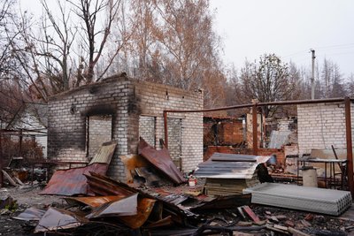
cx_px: 177
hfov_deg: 55.8
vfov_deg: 38.9
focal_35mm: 34
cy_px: 118
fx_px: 334
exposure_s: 1/60
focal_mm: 34
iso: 80
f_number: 4.5
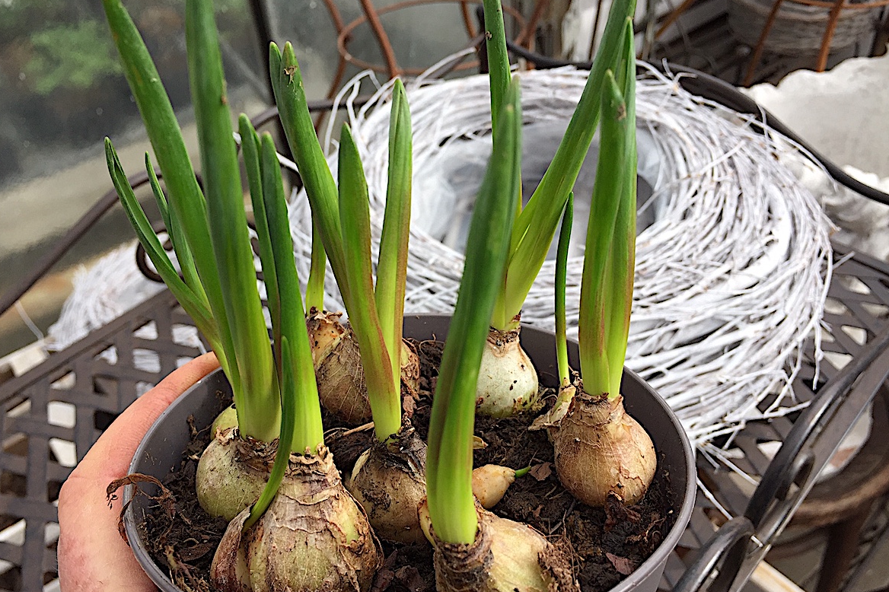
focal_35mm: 31
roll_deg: +6.3
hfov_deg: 60.3
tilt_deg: -41.7
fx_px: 765
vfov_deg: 42.2
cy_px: 334
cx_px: 434
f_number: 2.2
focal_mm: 4.15
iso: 32
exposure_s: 1/220
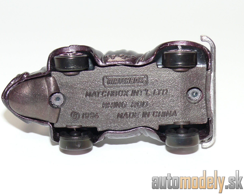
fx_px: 657
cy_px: 97
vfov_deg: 16.9
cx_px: 114
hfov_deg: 21.0
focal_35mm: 91
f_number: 4
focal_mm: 12.2
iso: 100
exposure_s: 1/30
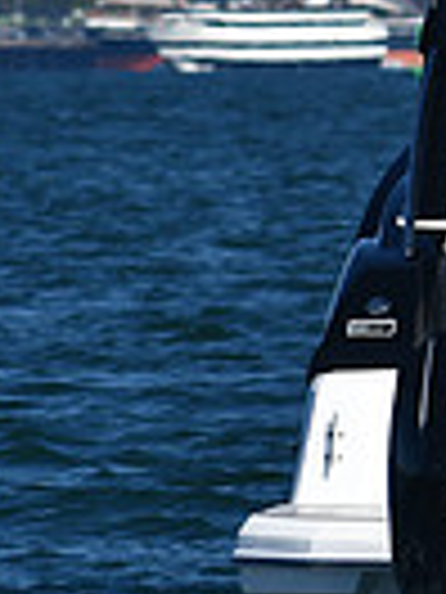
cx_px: 1099
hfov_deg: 1.2
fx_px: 21834
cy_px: 74
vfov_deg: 1.6
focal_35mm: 1271
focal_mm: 200
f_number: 9
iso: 100
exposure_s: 1/640
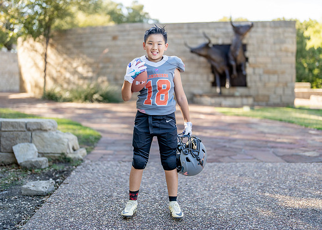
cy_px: 115
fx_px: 479
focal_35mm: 52
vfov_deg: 27.0
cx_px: 161
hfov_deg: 37.2
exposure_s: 1/800
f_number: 1.2
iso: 100
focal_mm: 50
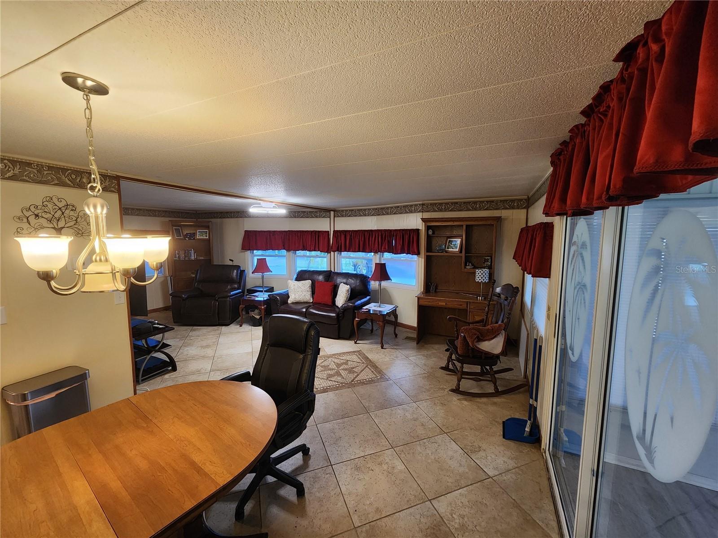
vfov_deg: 89.9
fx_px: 270
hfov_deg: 106.2
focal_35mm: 13
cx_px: 359
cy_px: 269
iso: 250
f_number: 2.2
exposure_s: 1/60
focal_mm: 2.2
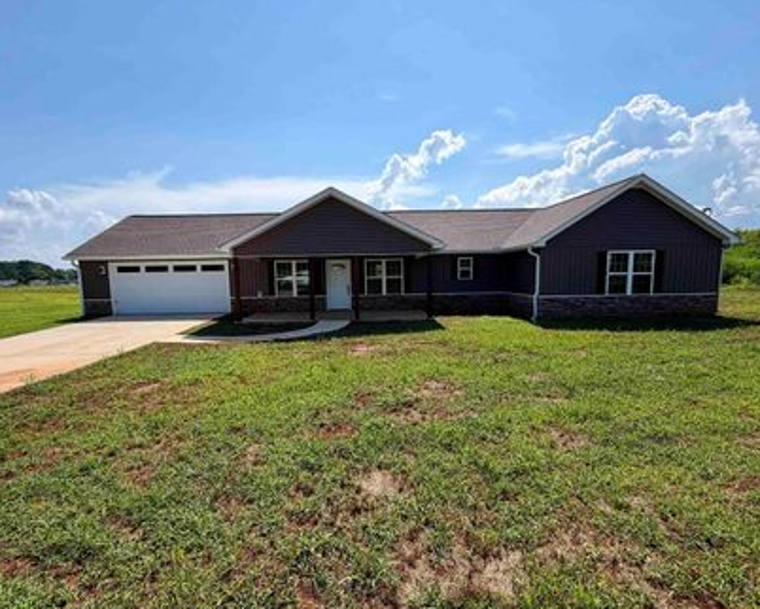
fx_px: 383
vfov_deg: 77.0
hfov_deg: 89.6
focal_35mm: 17
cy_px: 317
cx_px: 365
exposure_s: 1/1399
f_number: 2.2
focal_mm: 2.22
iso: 20
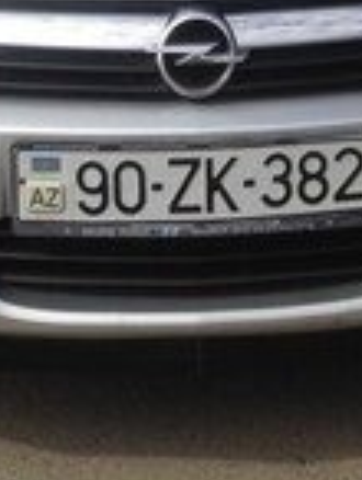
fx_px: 1557
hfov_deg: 13.2
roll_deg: +1.0
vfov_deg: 15.5
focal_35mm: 112
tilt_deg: -5.5
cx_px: 260
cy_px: -329
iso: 50
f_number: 2.4
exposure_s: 1/2584
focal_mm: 4.12
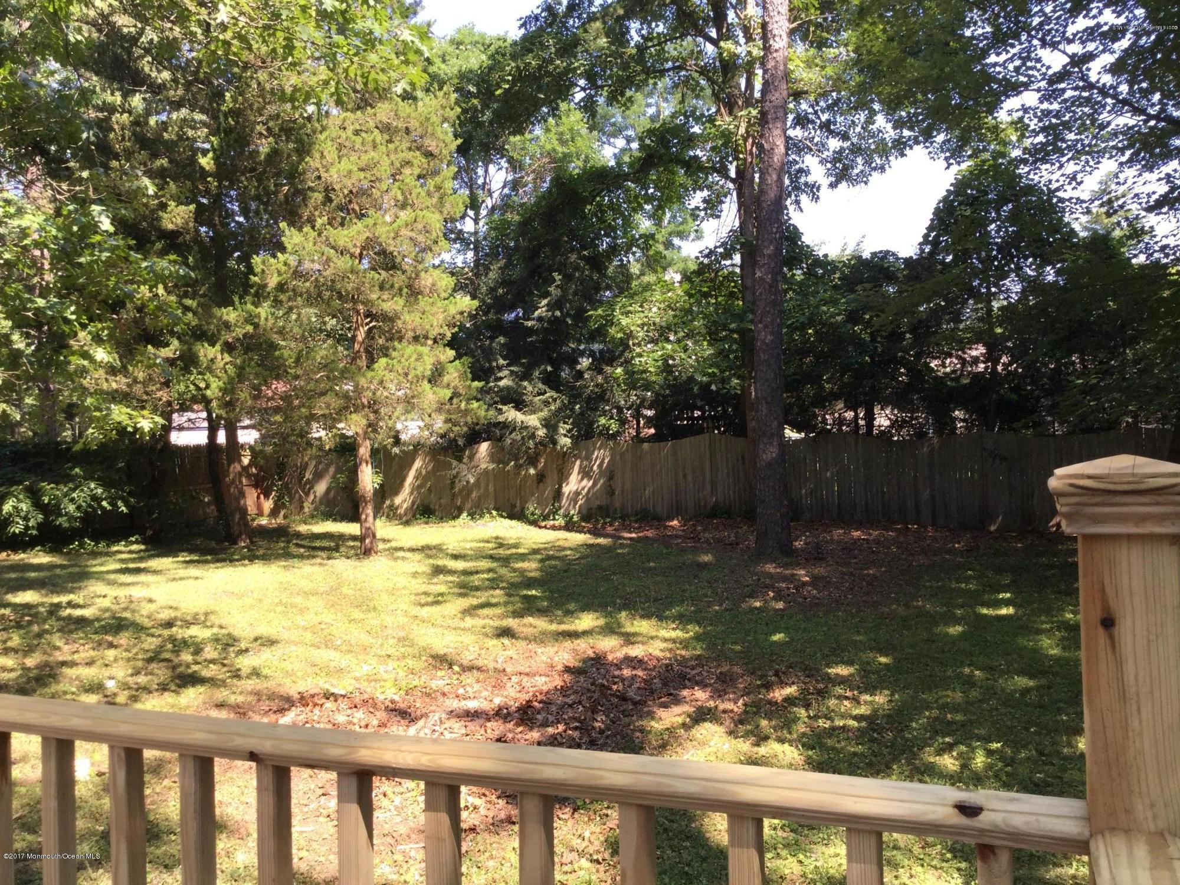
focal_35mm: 31
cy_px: 442
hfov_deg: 58.4
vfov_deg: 45.4
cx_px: 590
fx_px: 1057
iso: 25
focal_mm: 3.3
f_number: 2.4
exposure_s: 1/195
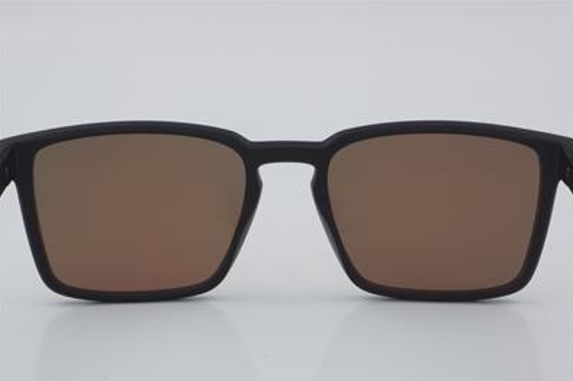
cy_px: 191
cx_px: 287
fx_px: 1329
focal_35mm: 84
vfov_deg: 16.3
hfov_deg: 24.3
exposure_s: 1/4
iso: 100
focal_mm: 55
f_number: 32
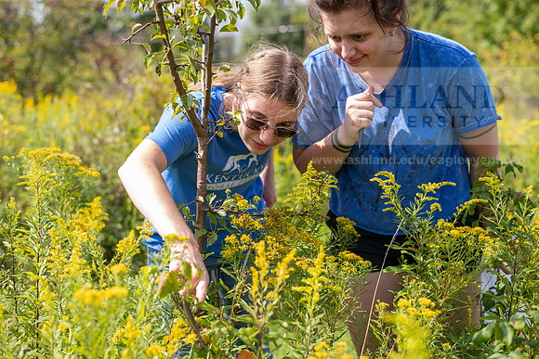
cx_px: 270
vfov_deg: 27.0
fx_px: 749
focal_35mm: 50
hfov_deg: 39.6
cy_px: 180
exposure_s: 1/400
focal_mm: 50
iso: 80
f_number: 2.8
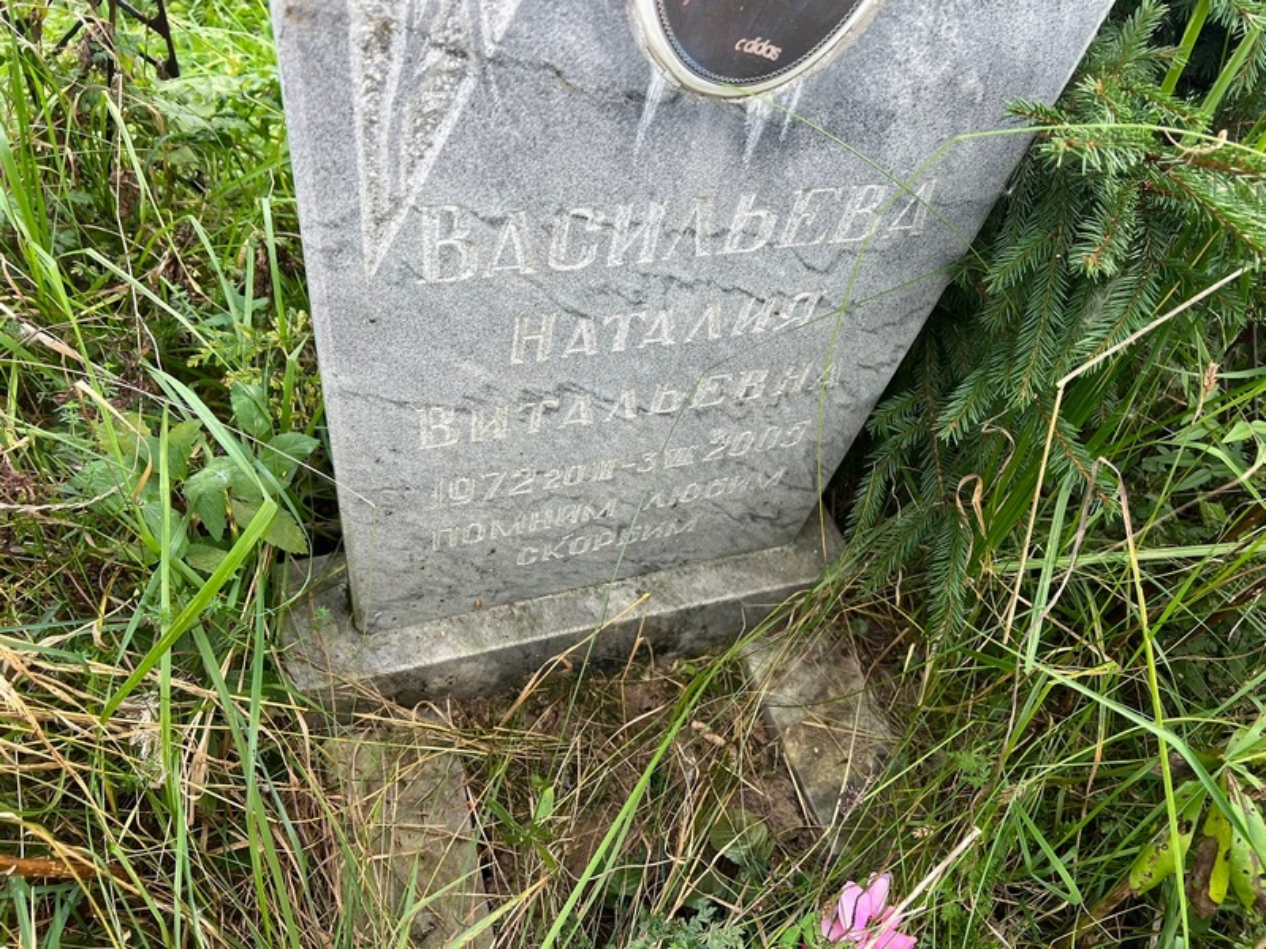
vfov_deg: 53.1
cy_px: 474
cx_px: 633
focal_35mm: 26
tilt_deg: -47.5
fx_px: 951
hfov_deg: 67.3
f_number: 1.5
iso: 40
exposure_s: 1/187
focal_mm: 5.7
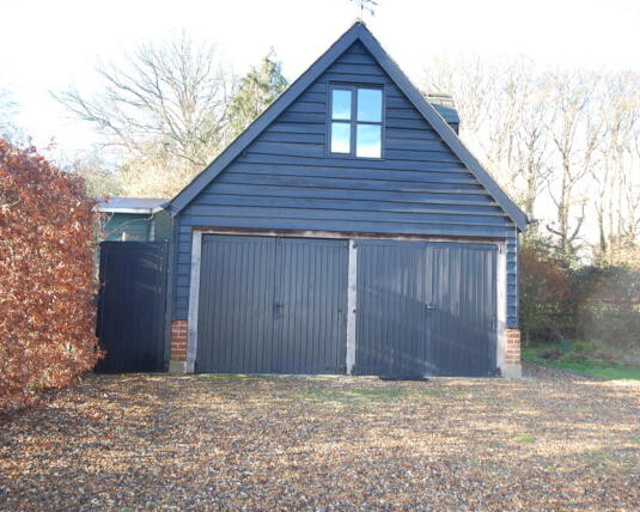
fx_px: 587
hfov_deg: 57.0
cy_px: 257
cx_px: 364
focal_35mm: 31
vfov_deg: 47.1
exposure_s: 1/100
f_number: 5.6
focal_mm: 18
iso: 400
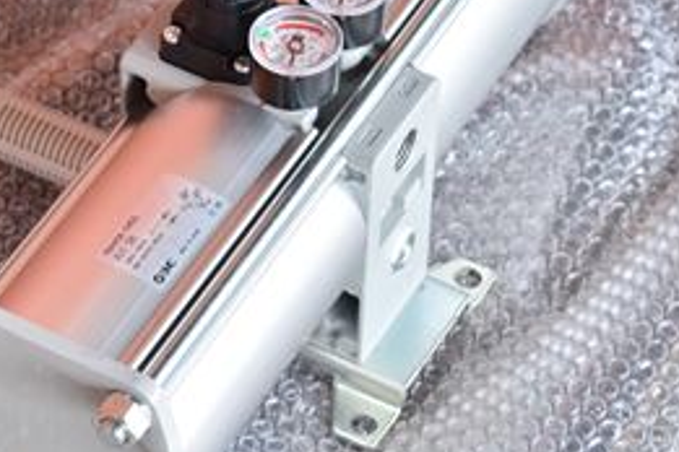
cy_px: 171
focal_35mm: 158
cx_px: 180
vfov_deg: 8.7
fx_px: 2979
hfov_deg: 13.0
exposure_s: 1/40
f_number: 6.3
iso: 1250
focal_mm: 55
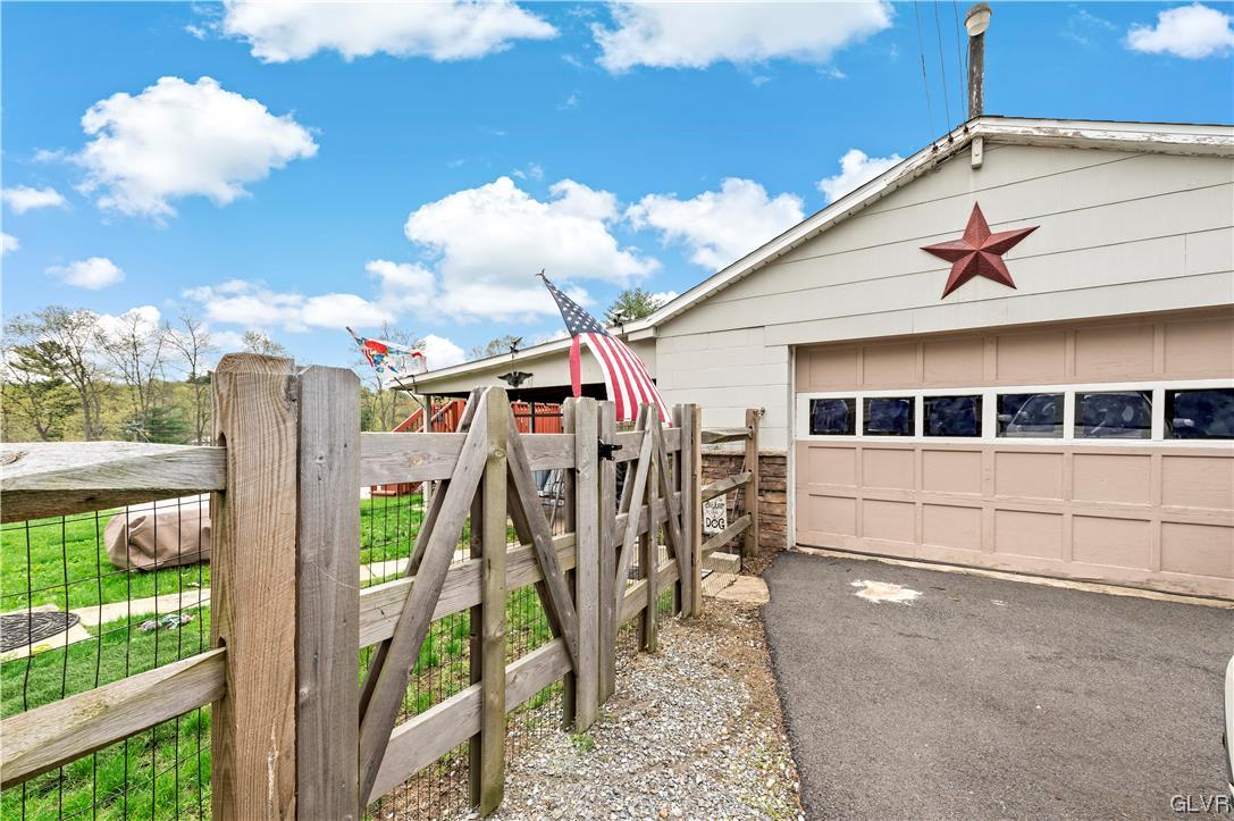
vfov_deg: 81.1
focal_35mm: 14
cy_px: 410
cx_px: 617
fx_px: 480
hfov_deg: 104.3
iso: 320
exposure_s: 1/1000
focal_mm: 14
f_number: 9
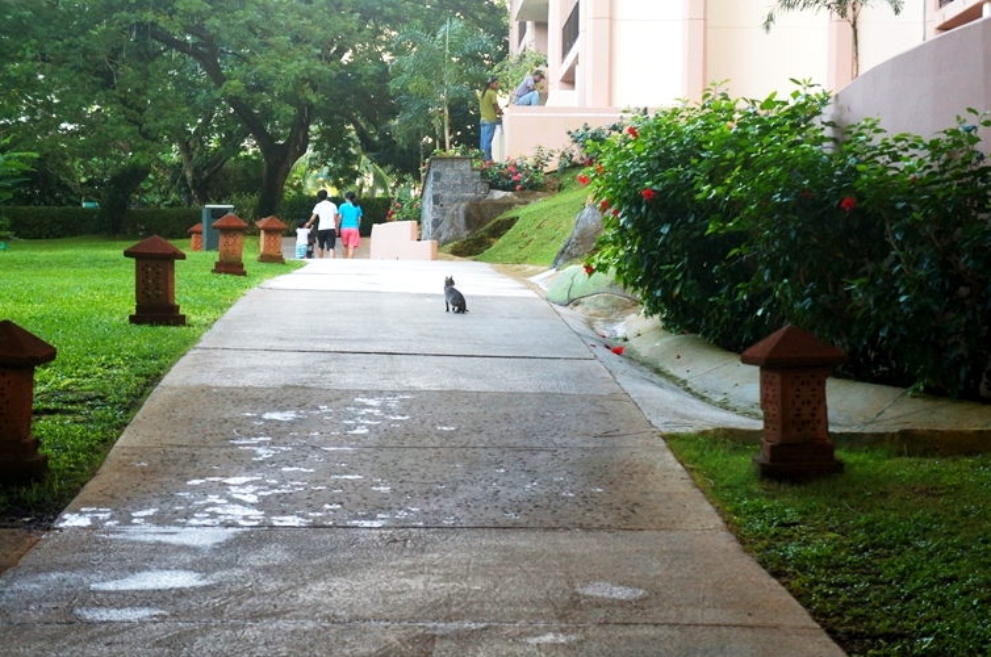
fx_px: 2405
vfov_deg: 15.6
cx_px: 485
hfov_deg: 23.3
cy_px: 316
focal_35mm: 88
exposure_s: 1/160
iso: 1000
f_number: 5.6
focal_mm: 55
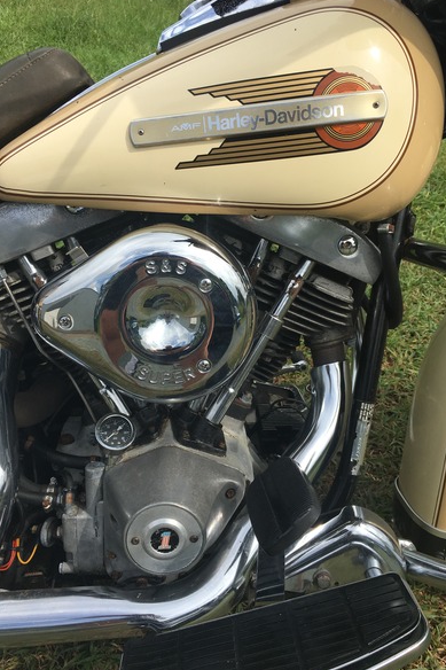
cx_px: 220
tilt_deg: -32.5
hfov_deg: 42.3
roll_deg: +1.5
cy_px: 334
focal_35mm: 31
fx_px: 576
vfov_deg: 60.3
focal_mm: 4.15
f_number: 2.2
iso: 25
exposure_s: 1/1538
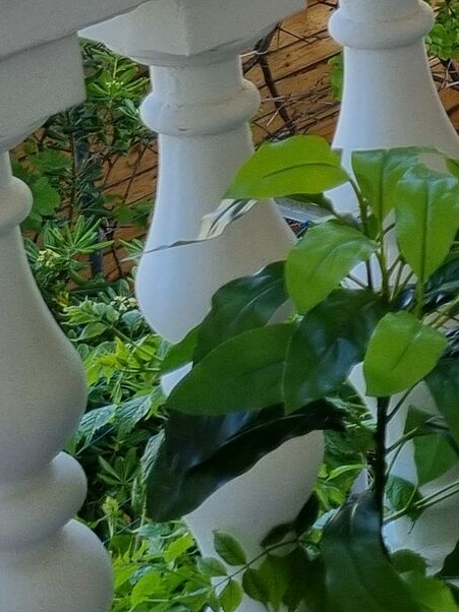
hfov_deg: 9.8
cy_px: -82
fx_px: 2141
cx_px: 1310
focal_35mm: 121
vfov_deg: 15.8
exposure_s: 1/546
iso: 50
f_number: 1.8
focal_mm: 5.4
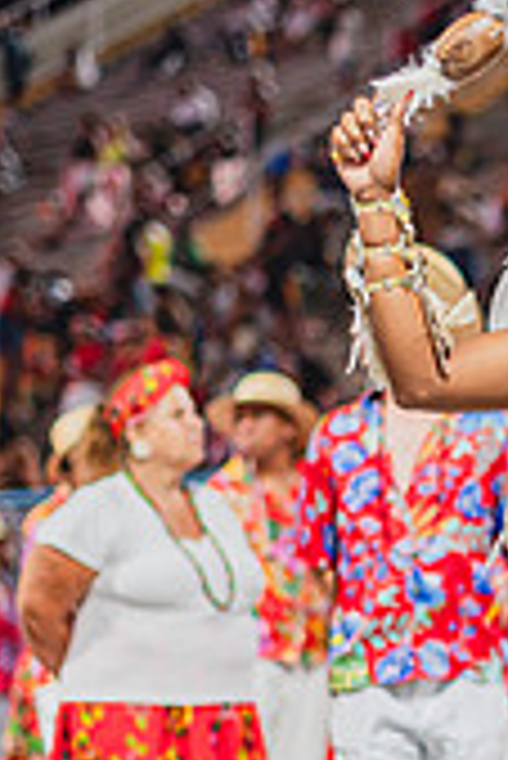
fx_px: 2809
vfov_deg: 15.4
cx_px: 670
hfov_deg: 10.1
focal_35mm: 133
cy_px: 517
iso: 320
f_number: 1.8
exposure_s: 1/320
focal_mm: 50
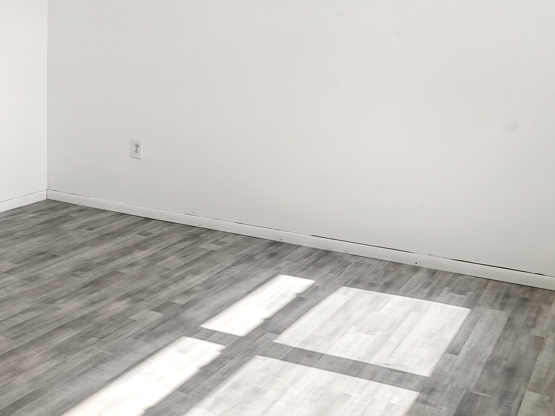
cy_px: 7
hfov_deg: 35.6
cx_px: 39
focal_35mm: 50
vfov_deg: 27.5
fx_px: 802
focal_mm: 17
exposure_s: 1/20
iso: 800
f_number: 8
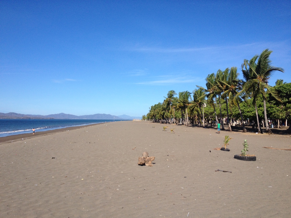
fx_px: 294
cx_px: 146
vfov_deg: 40.7
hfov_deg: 52.6
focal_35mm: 35
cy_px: 109
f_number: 2.4
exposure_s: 1/2513
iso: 50
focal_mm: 4.28
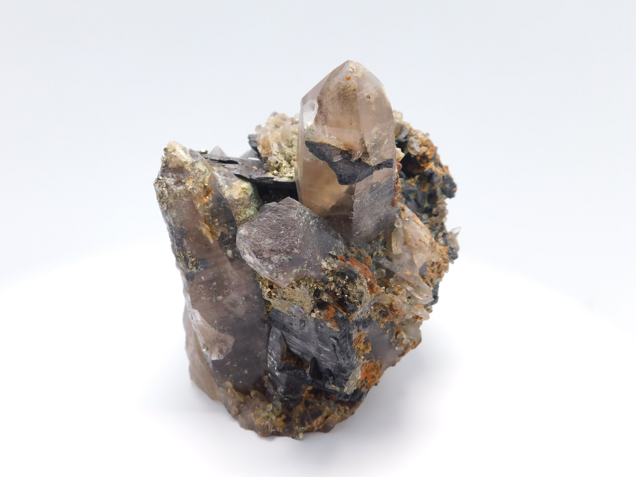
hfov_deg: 60.0
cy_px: 238
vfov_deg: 46.8
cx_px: 318
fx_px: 551
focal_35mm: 30
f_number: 3.2
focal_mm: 5.3
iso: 125
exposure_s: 1/125
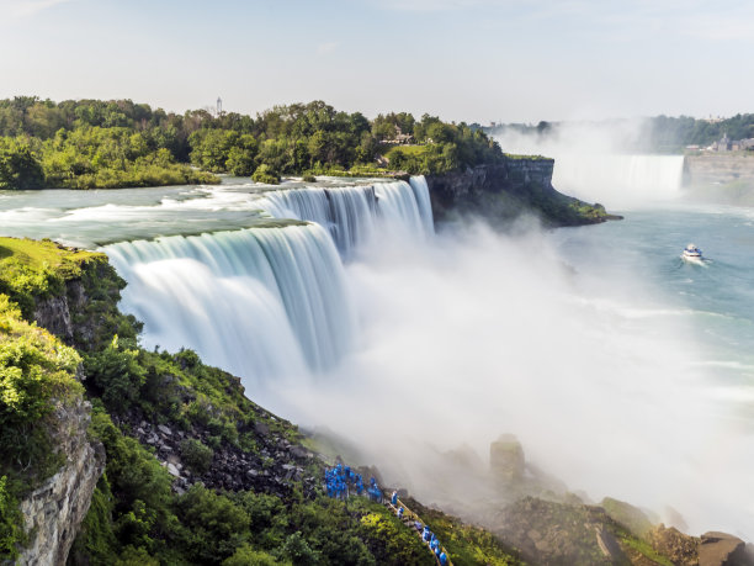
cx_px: 377
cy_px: 283
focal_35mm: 40
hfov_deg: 46.8
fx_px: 871
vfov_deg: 36.0
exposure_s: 1
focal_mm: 20
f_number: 16
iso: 100
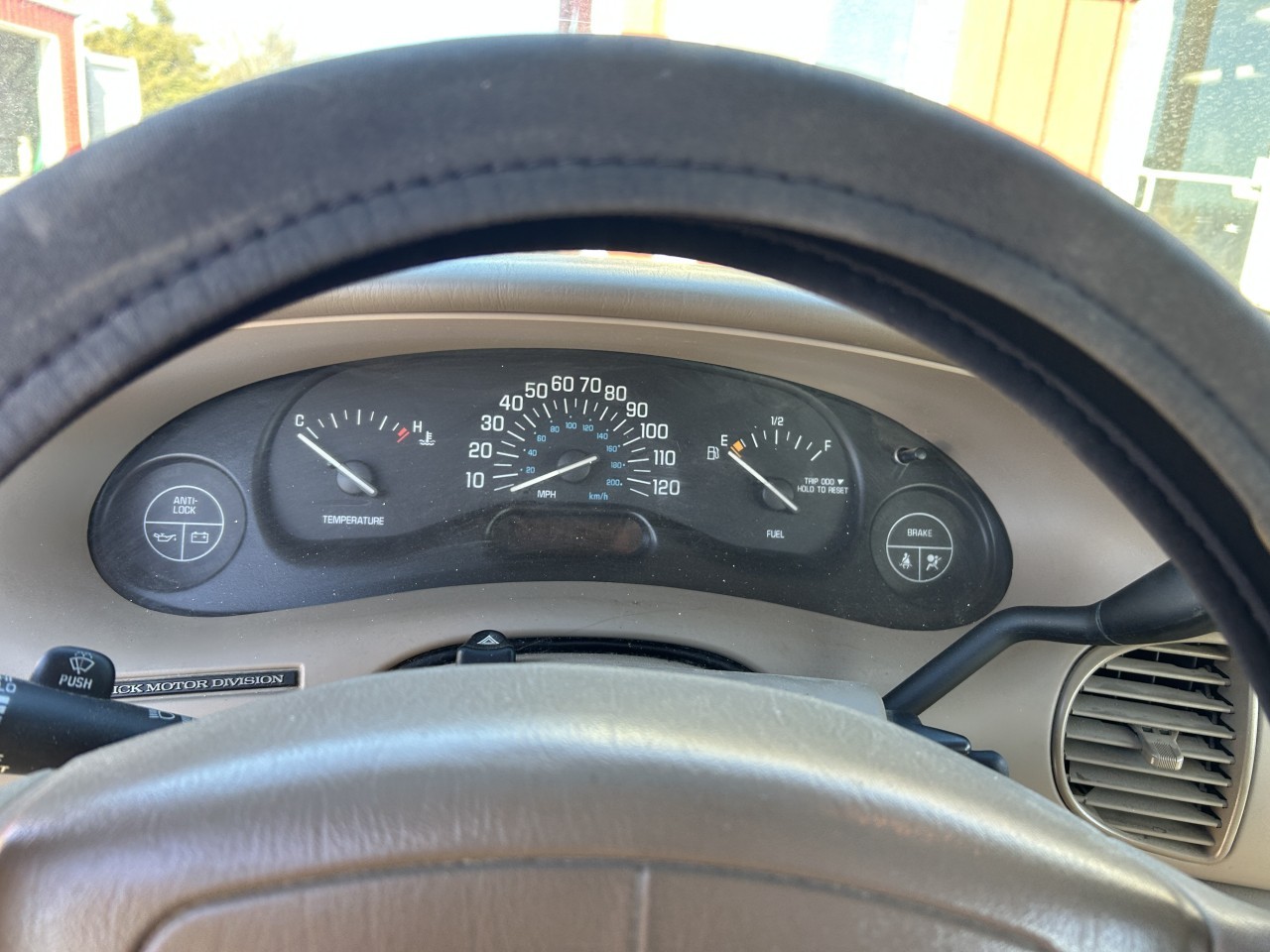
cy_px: 476
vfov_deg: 53.1
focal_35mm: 26
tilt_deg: -16.0
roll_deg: -6.1
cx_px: 635
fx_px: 954
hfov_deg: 67.3
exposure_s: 1/121
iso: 64
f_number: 1.5
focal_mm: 5.7
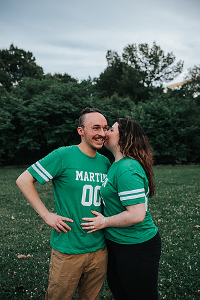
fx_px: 292
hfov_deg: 37.9
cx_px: 100
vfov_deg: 54.4
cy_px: 150
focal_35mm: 35
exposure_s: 1/1000
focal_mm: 35
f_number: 3.2
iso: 400
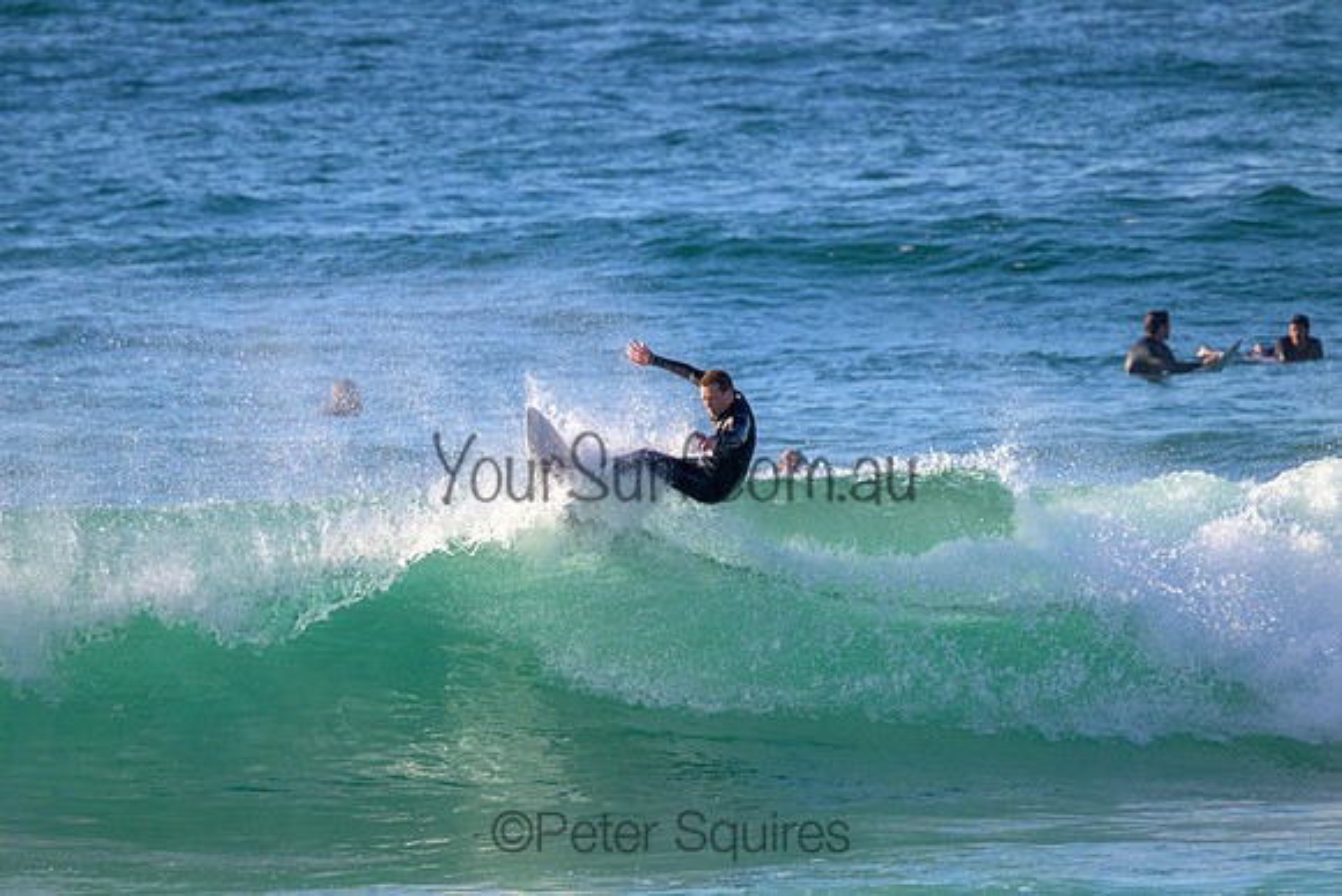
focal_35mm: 800
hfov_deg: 2.6
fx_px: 29828
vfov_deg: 1.7
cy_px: 448
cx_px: 671
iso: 1250
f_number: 11
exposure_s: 1/1250
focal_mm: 800
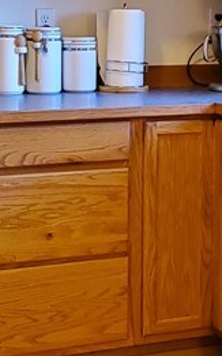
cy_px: 86
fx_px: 1046
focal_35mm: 108
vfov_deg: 19.1
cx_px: 132
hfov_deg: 12.1
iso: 400
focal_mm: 4.3
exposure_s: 1/39
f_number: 2.4
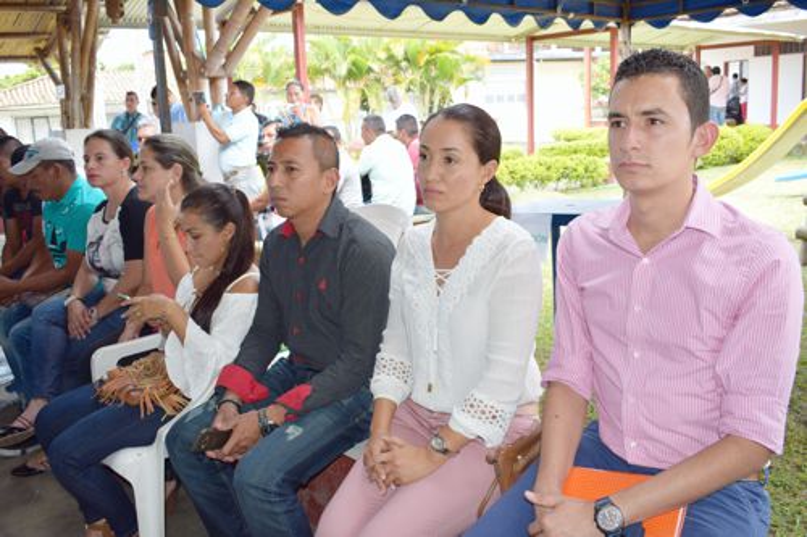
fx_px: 739
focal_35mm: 33
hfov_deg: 57.2
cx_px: 404
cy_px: 268
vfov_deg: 39.9
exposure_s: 1/125
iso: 280
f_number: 5.6
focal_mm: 22
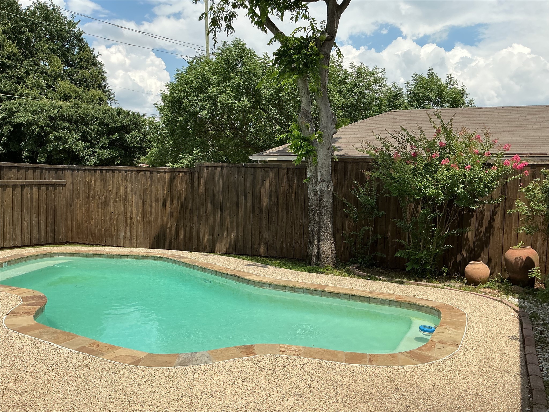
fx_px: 460
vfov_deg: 48.2
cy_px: 206
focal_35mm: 29
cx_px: 274
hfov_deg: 61.7
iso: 25
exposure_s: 1/2801
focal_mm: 3
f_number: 1.8
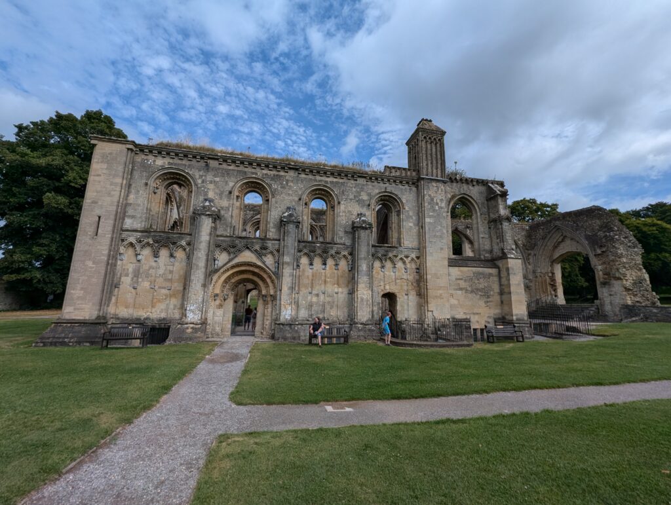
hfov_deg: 106.1
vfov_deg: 90.1
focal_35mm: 13
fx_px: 252
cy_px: 252
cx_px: 336
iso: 46
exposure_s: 1/2564
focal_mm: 1.95
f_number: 2.2
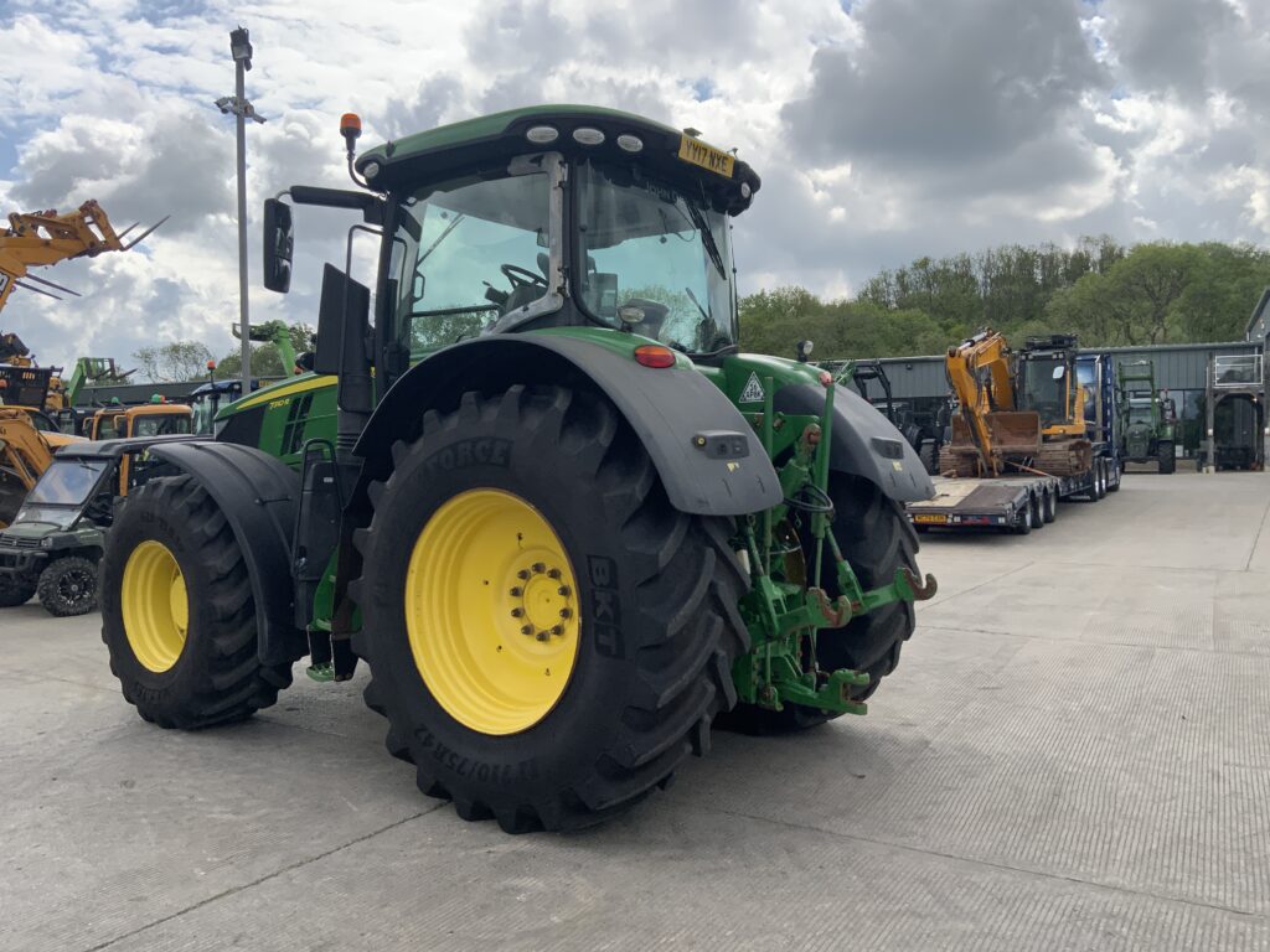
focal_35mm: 29
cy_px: 476
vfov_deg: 48.2
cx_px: 635
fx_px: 1064
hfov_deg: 61.7
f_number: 1.8
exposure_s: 1/1490
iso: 16
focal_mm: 3
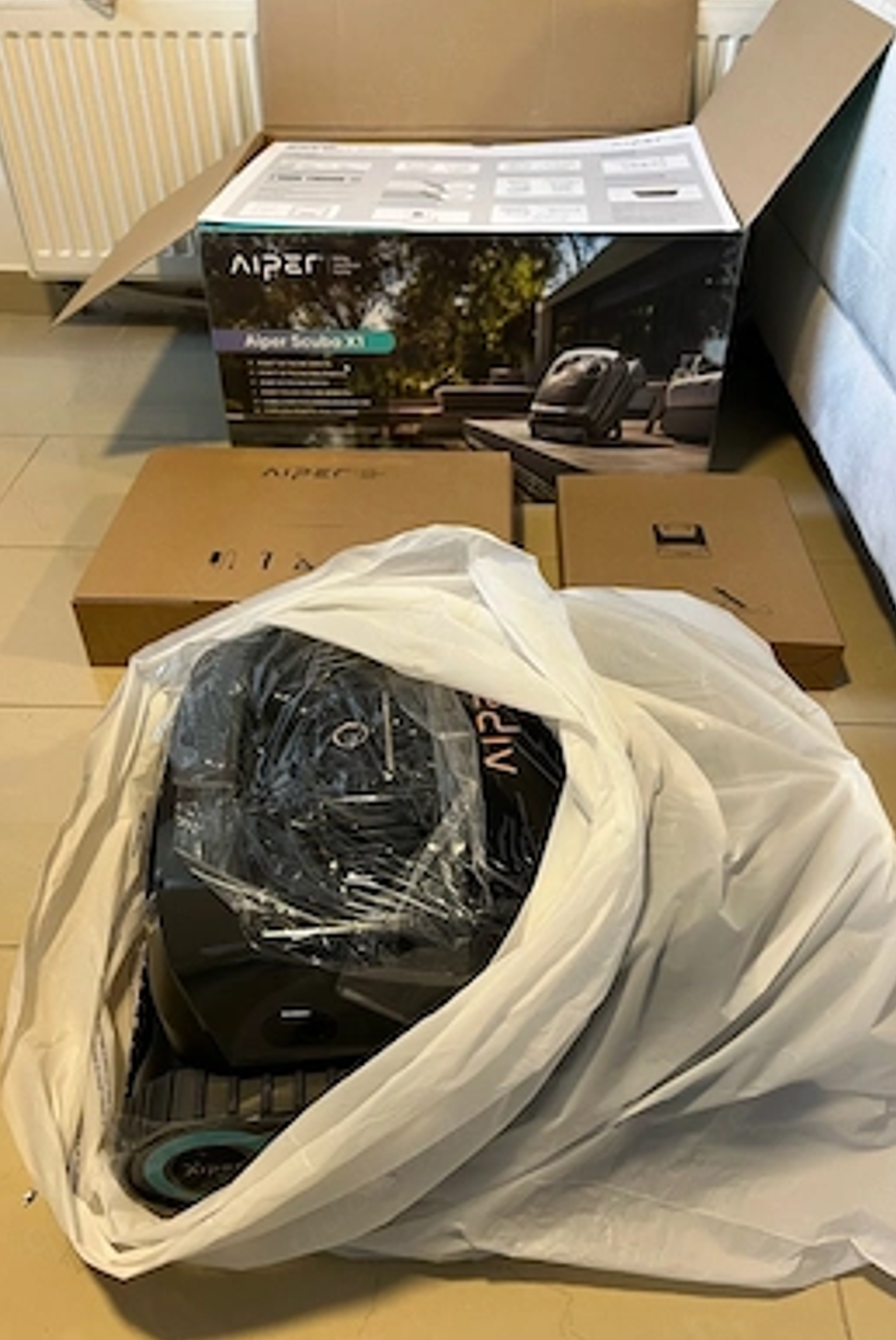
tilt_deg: -40.3
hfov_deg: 46.5
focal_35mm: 28
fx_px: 1043
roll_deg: +1.7
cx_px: 462
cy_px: 673
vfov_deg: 65.4
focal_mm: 5.7
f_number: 1.5
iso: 160
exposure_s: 1/60
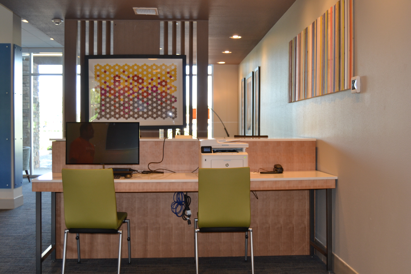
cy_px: 137
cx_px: 206
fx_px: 514
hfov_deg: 43.6
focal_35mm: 45
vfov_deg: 29.9
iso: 450
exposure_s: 1/60
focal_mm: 30
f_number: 4.2
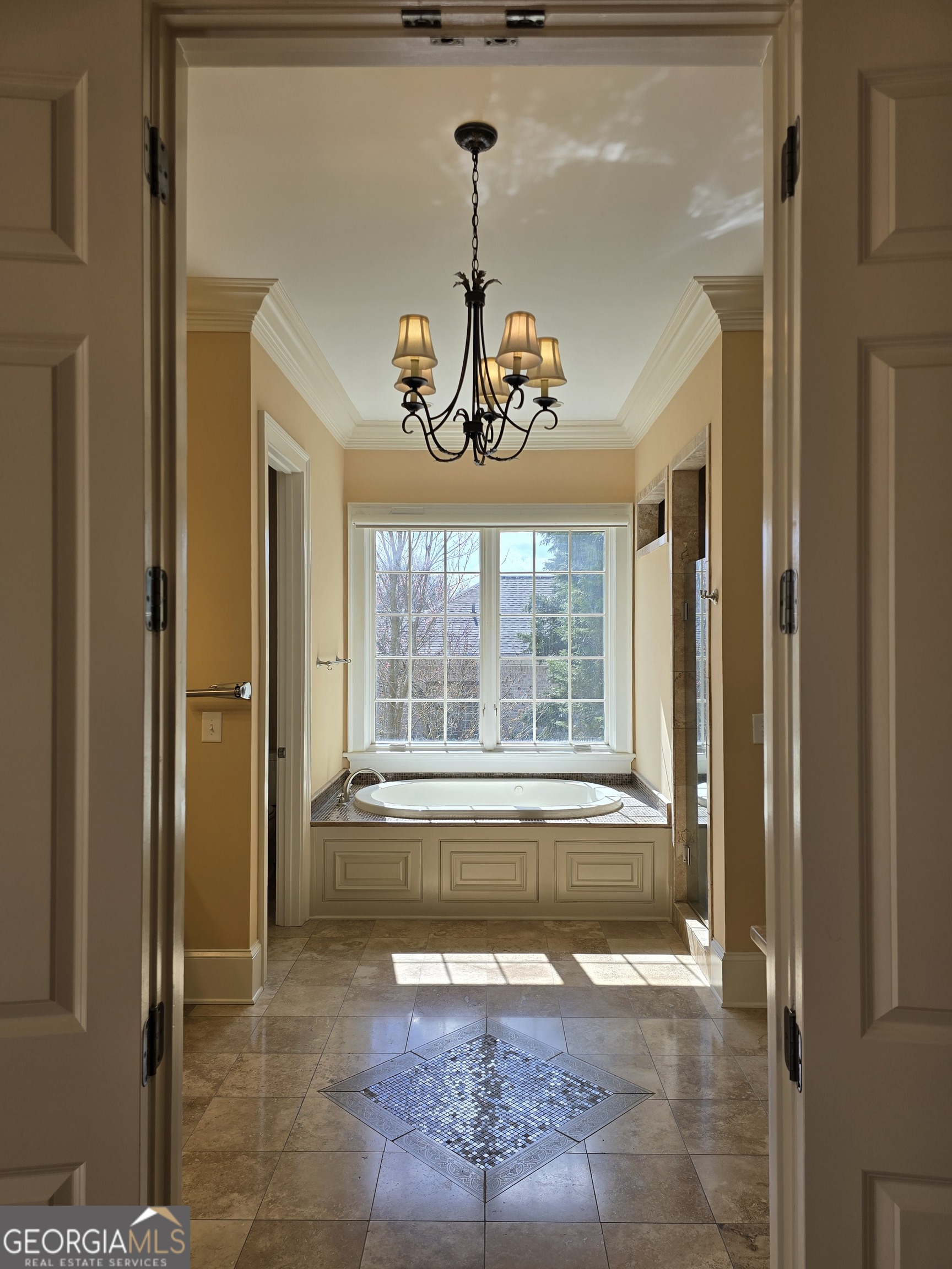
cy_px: 634
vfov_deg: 73.9
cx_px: 476
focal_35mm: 23
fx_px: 843
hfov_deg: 58.9
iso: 12
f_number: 1.7
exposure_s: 1/182
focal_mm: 6.3
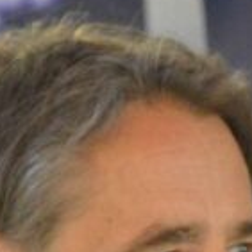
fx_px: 11045
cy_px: 745
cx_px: 197
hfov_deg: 1.3
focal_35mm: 1341
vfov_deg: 1.3
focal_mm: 145
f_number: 5
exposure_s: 1/80
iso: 3200
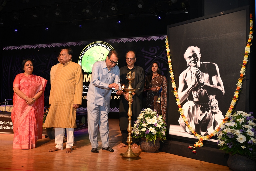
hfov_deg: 58.0
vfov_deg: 40.5
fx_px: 231
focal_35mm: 32
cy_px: 86
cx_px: 128
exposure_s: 1/200
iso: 2000
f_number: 5.6
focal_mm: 32.5
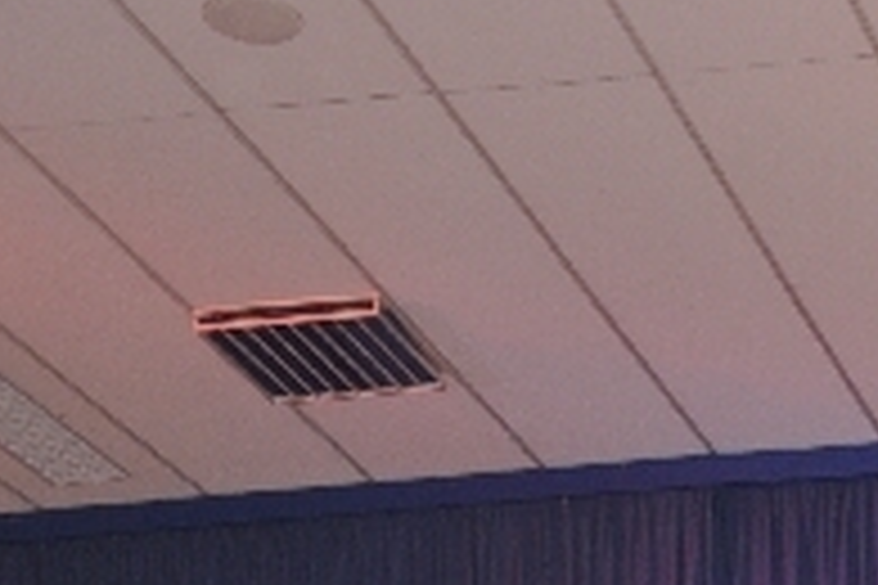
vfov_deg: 10.3
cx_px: 1459
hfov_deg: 14.4
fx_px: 3147
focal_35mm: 129
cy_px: 835
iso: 400
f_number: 5
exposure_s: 1/60
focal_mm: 21
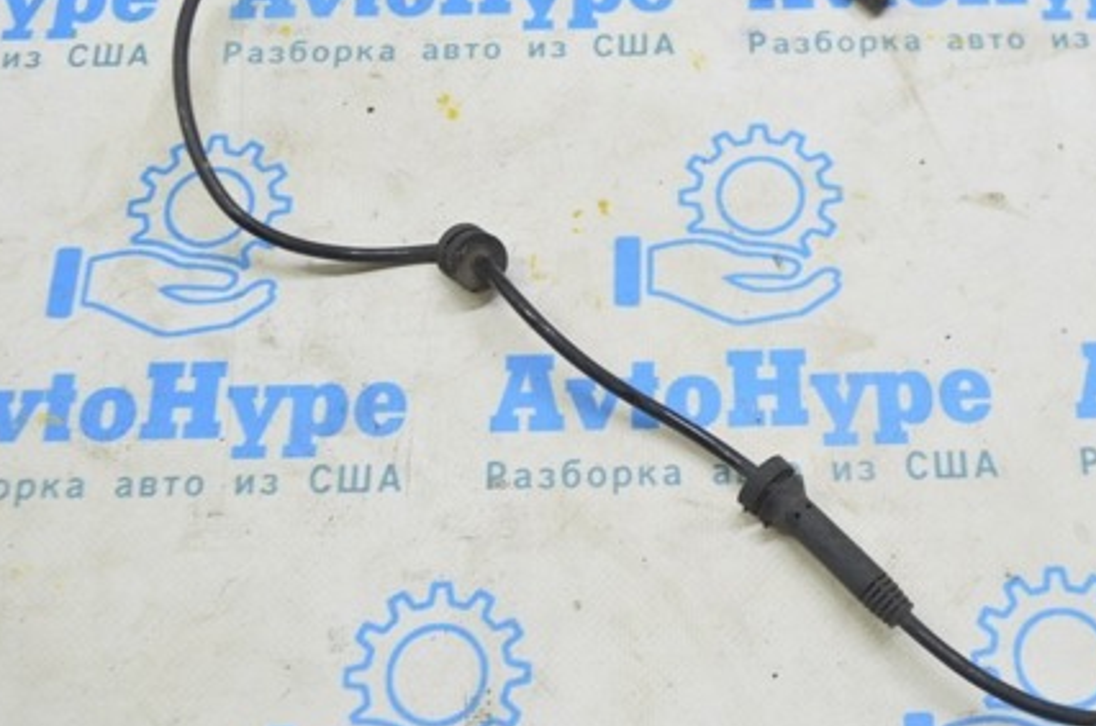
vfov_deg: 25.8
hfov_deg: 38.0
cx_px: 721
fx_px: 1573
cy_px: 224
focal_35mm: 52
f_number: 5.6
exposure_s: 1/20
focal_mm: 23
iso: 400
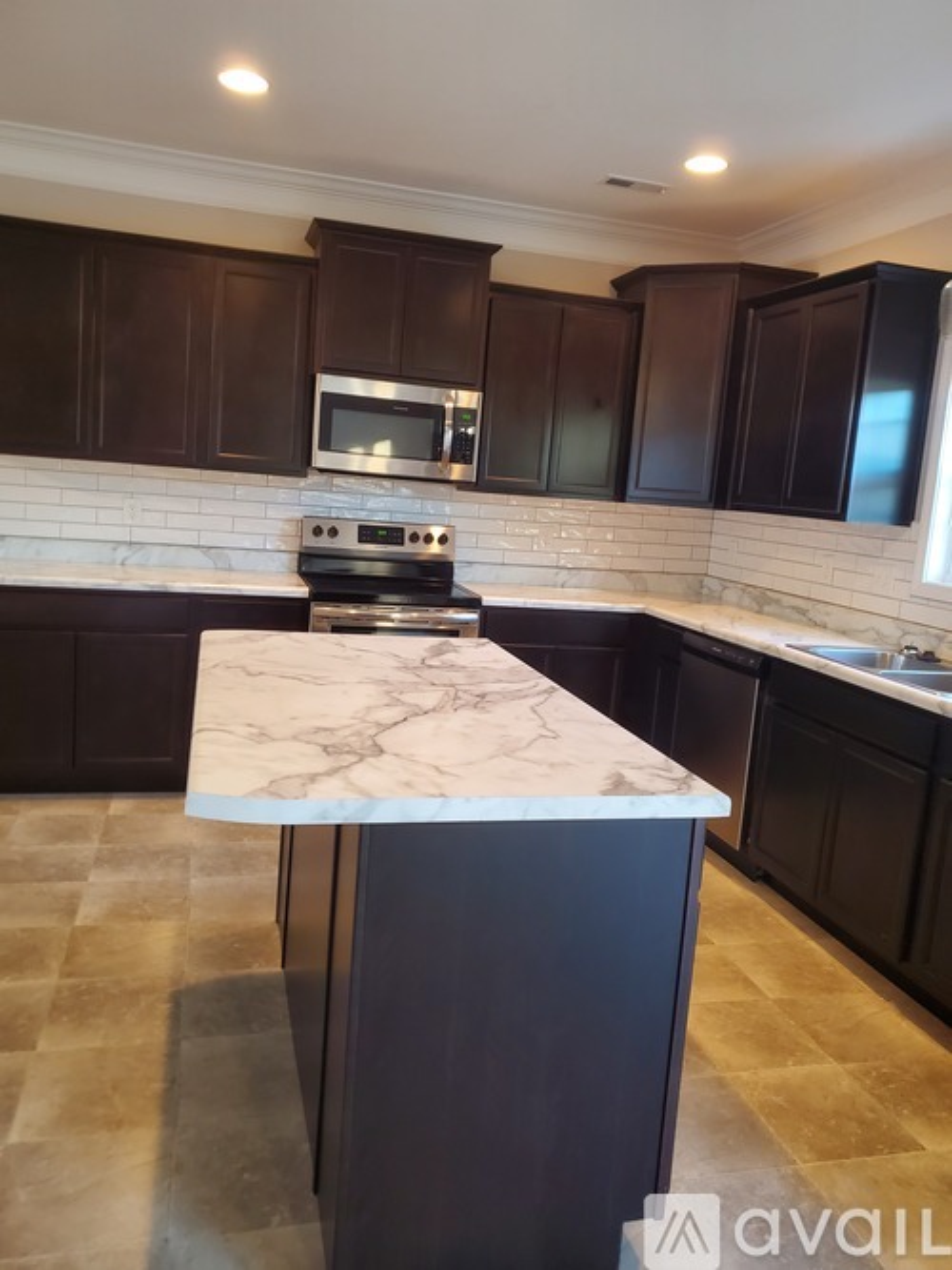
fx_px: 954
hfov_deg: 53.0
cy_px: 635
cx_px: 476
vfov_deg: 67.3
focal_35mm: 26
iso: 250
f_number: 1.5
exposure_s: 1/40
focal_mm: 4.3
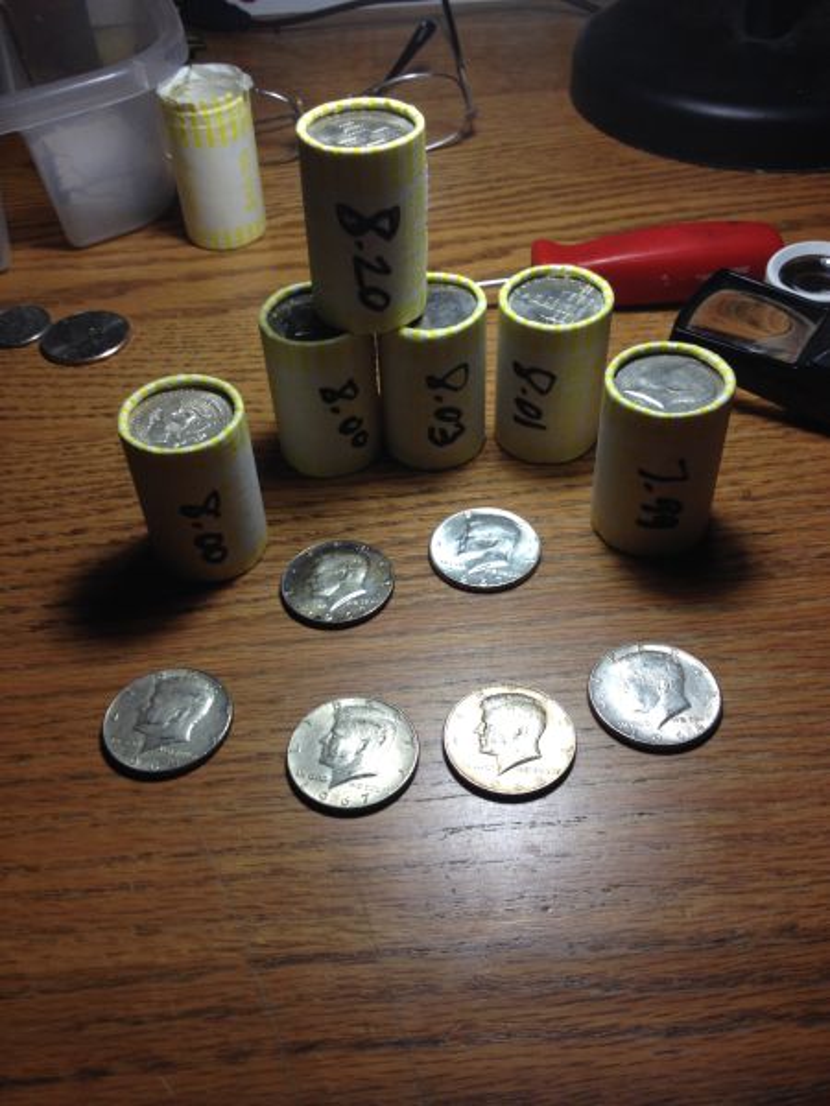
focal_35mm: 35
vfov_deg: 52.6
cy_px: 553
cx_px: 415
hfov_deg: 40.7
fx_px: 1119
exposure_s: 1/120
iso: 64
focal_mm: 4.28
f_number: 2.4
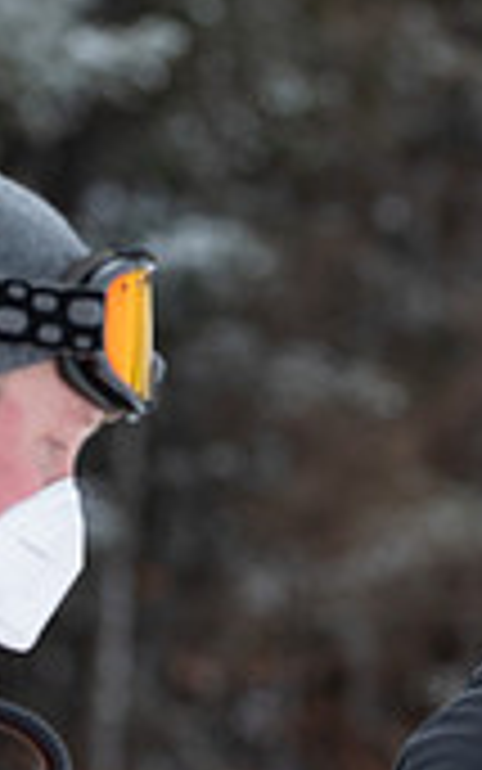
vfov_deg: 4.8
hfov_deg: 3.0
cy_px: 784
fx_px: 9093
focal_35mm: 433
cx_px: 905
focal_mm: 125
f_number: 5
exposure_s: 1/320
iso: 320
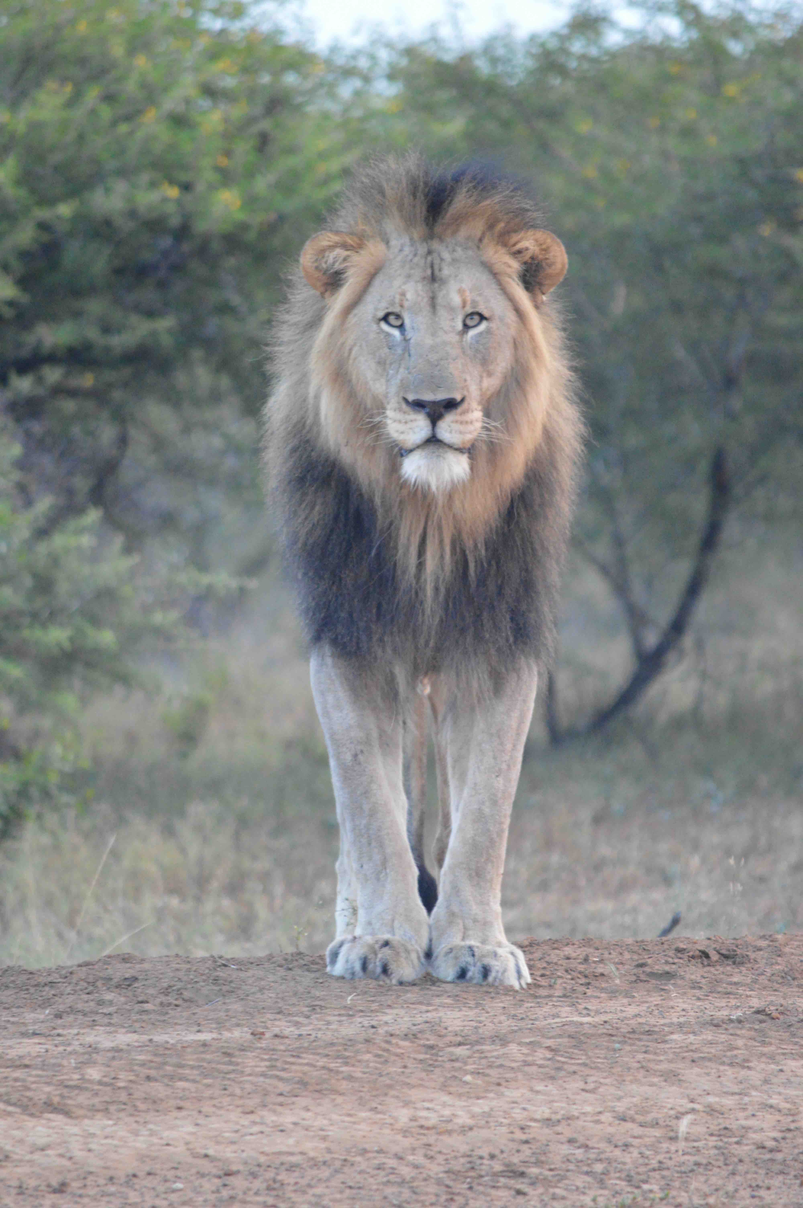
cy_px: 604
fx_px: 15083
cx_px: 402
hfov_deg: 3.0
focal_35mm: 450
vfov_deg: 4.6
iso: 2500
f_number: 5.6
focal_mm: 300
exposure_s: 1/125
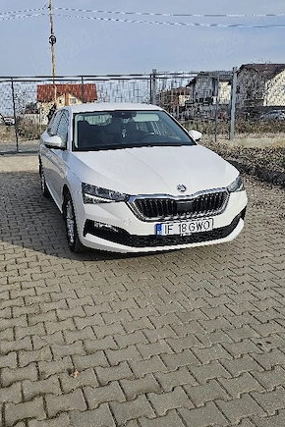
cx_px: 102
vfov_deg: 57.2
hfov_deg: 39.6
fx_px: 392
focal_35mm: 33
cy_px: 212
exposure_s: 1/1250
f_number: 1.7
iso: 20
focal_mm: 6.3
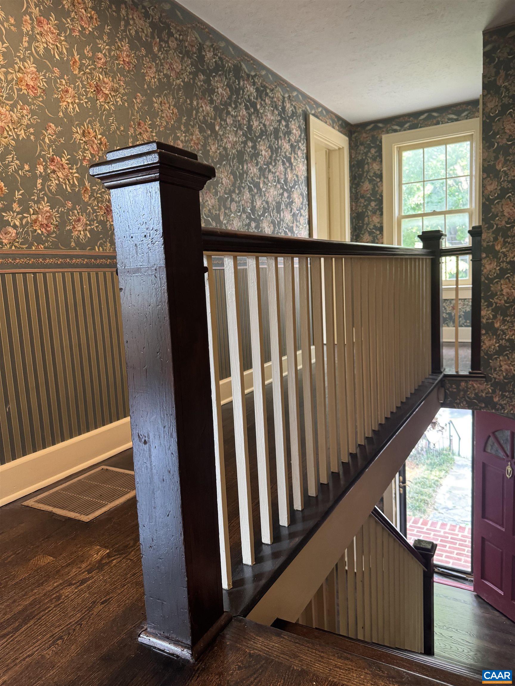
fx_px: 476
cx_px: 258
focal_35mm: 24
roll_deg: +3.7
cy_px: 343
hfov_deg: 56.8
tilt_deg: -8.3
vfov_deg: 71.6
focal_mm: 6.76
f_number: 1.78
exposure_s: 1/60
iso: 320
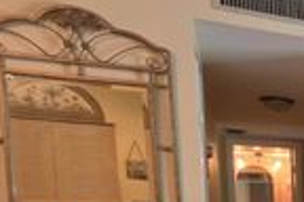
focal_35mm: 60
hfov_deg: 18.8
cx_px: 619
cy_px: 255
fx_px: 507
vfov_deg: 20.8
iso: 250
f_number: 1.9
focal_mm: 2.2
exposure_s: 1/120
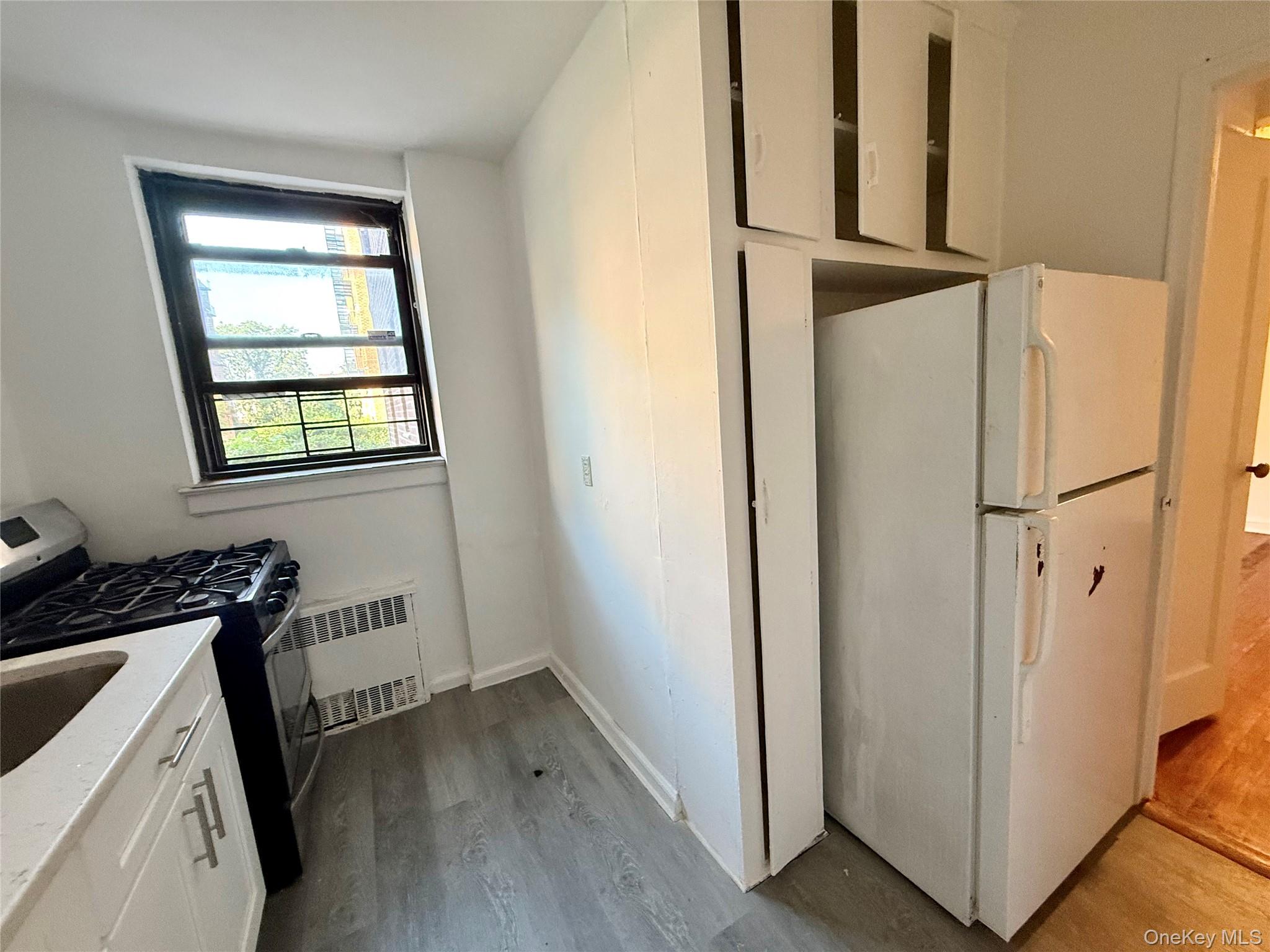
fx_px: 514
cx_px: 635
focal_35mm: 14
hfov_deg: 102.1
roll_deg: +4.5
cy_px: 476
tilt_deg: -7.8
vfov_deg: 85.7
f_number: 2.2
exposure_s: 1/60
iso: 320
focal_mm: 2.22
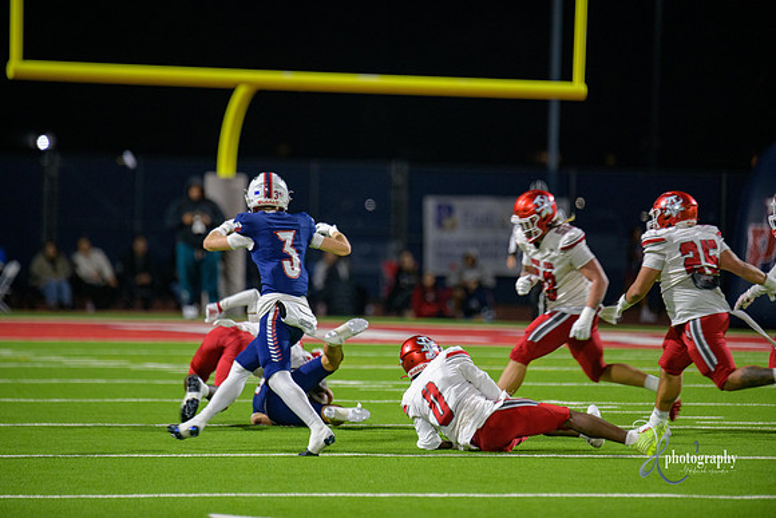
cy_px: 259
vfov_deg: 4.6
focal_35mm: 300
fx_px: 6468
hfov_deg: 6.9
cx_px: 388
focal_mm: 300
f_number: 2.8
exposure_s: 1/250
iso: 2000
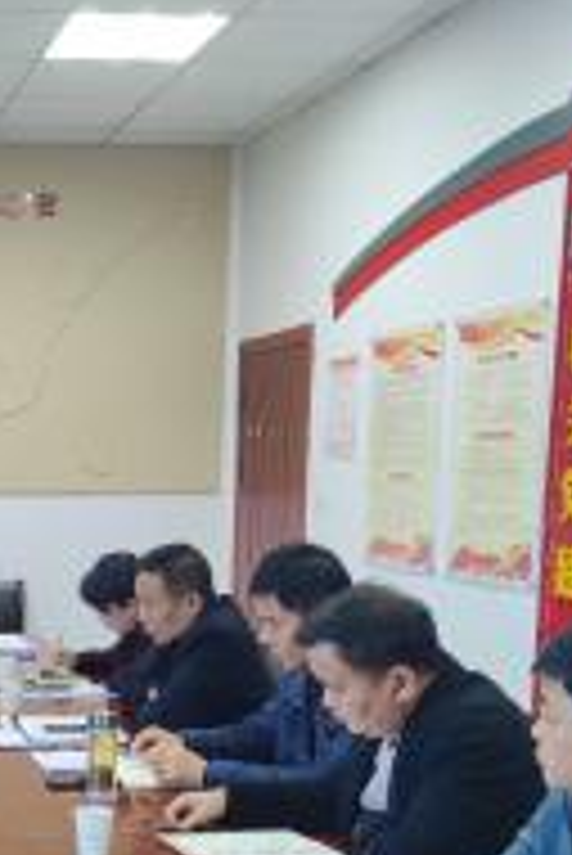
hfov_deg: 21.4
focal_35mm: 59
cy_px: 644
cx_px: -117
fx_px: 1404
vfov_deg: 33.2
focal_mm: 6.72
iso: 242
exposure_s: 1/94
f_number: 1.69
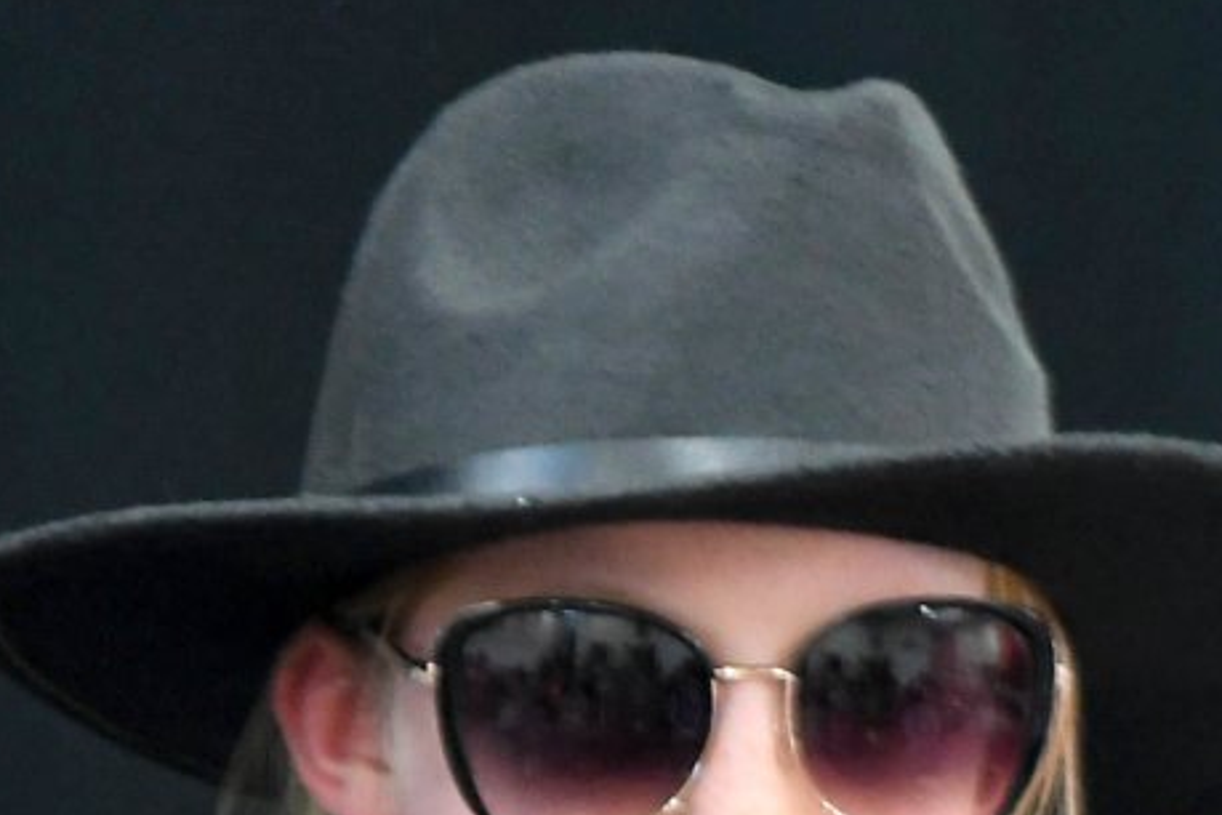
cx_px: -245
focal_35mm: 1139
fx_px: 38660
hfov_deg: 1.8
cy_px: 1378
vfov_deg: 1.2
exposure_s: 1/125
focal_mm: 170
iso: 2000
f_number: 3.2
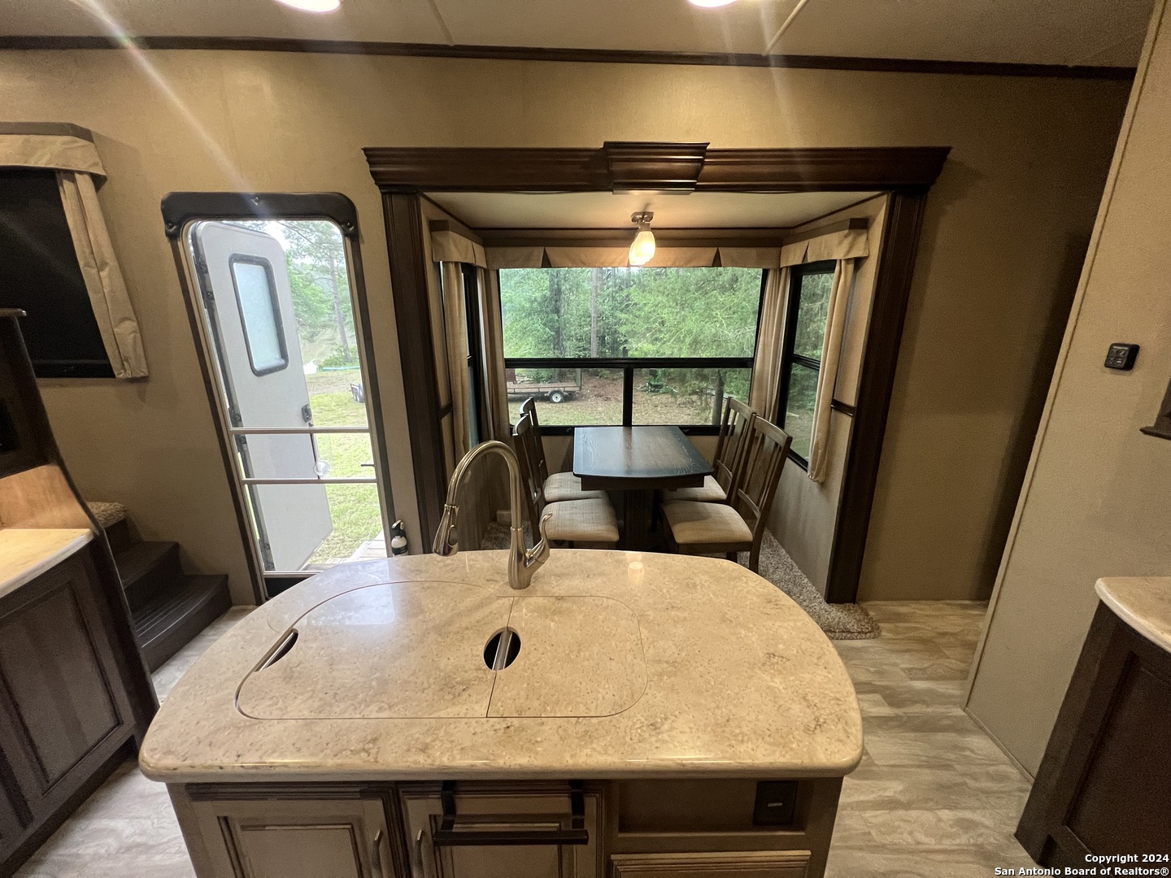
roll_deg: +0.1
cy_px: 439
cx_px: 586
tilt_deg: -16.2
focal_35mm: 13
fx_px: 440
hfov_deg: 106.2
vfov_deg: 89.9
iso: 400
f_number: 1.8
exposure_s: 1/60
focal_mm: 1.57
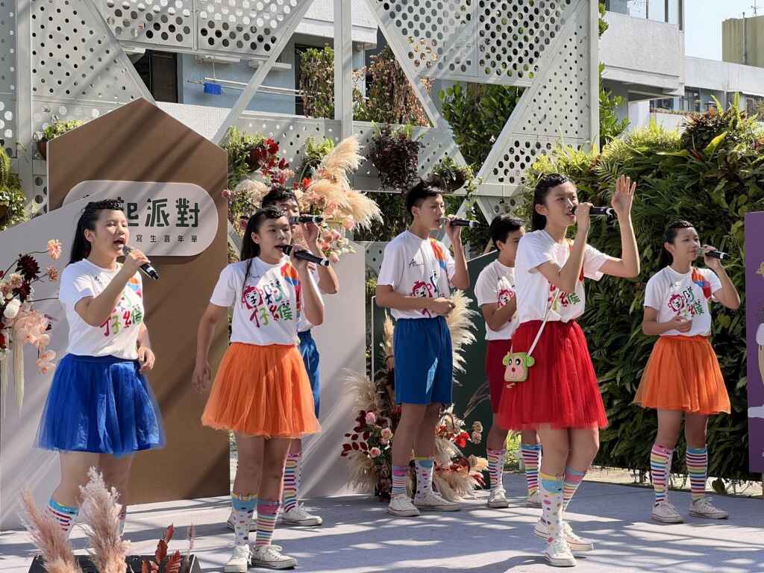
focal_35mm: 77
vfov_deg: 19.1
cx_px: 382
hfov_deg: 25.3
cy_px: 286
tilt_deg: +1.6
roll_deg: +0.8
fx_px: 1699
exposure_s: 1/209
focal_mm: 9
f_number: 2.8
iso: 32
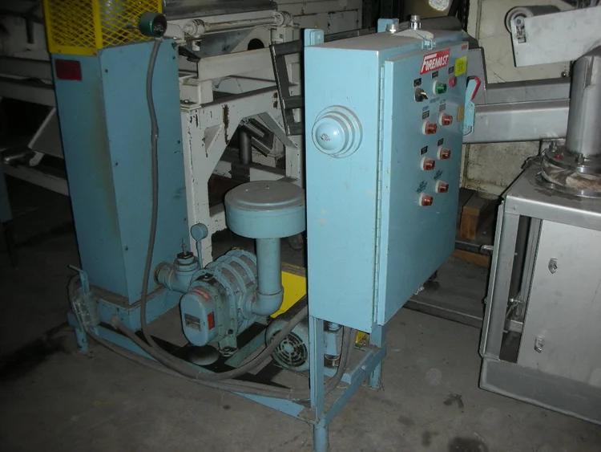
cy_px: 226
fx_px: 608
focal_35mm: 35
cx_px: 300
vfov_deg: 40.7
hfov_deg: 52.6
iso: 100
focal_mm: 5.8
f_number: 3
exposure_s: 1/60.1
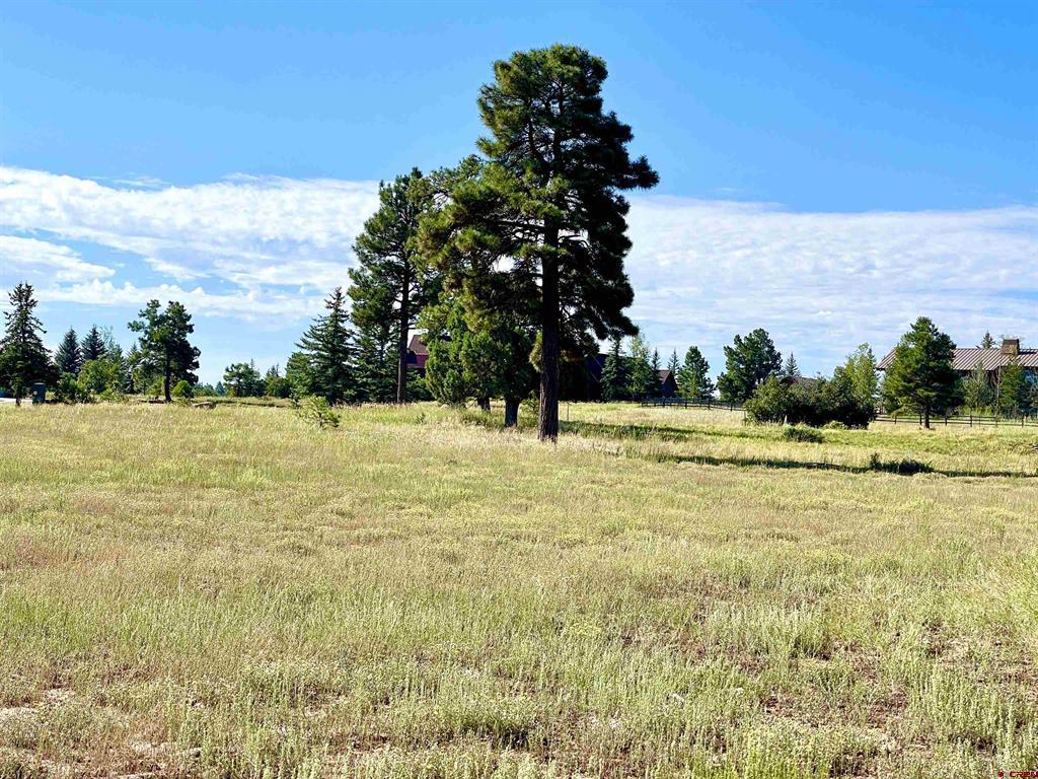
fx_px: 1919
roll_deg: -2.8
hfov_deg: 30.3
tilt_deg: +1.1
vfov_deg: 22.9
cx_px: 519
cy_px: 390
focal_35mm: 64
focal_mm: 7.5
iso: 20
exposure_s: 1/1468
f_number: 2.2
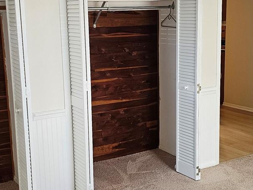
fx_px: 439
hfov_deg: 32.2
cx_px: 134
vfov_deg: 24.4
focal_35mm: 60
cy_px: 107
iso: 250
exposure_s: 1/120
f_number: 1.7
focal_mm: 6.3
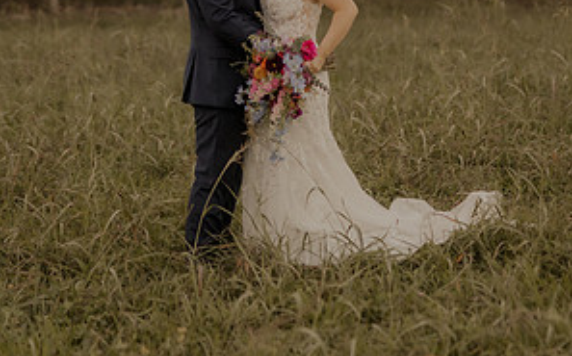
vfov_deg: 11.1
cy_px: -25
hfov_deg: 18.0
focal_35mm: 116
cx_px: 287
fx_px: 1807
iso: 400
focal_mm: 50
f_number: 1.8
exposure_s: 1/1250
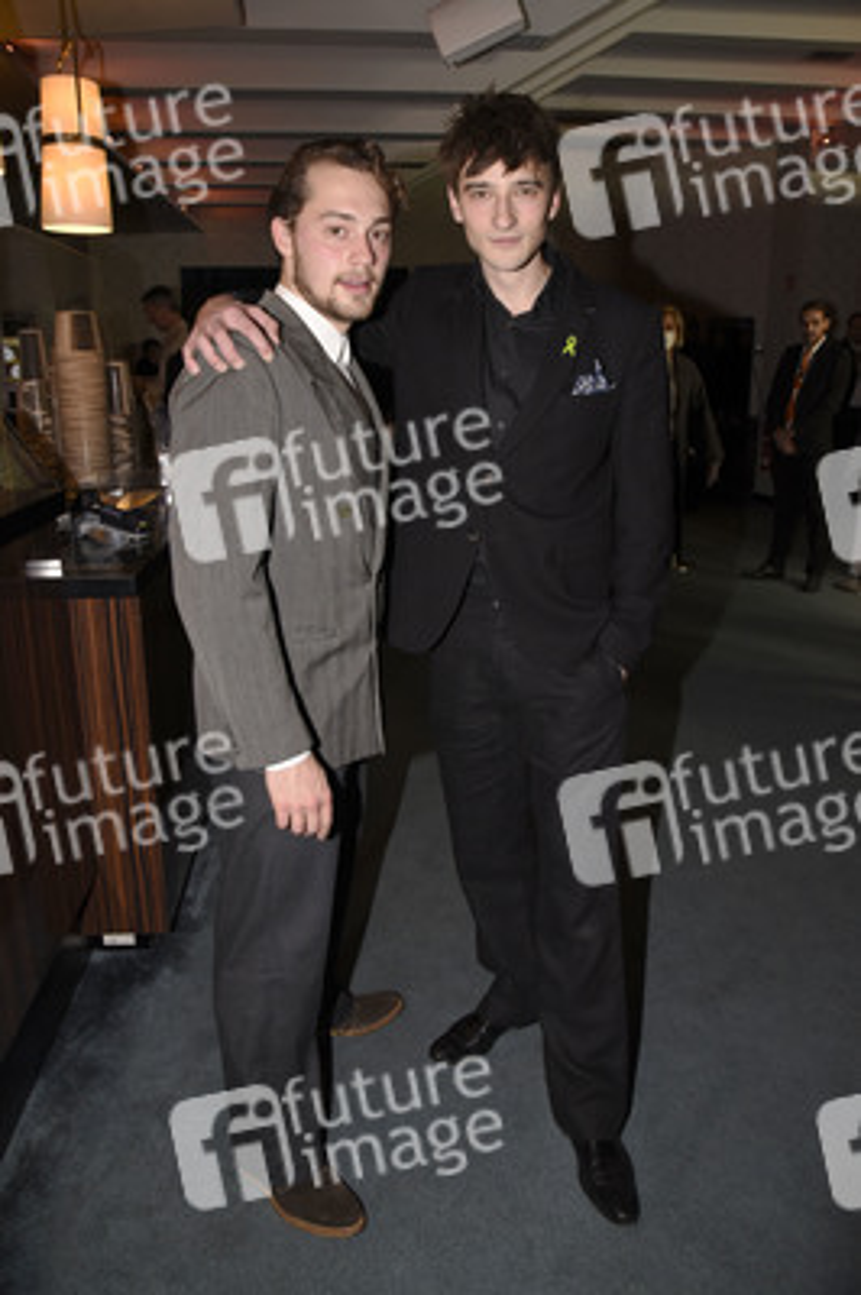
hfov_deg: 53.1
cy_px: 648
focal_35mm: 24
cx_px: 430
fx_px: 862
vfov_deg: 73.8
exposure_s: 1/160
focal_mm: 24
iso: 2000
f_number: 8
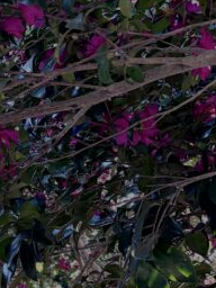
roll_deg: +2.2
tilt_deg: +25.9
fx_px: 865
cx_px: -168
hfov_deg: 12.9
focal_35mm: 104
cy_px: 176
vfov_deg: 18.9
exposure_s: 1/173
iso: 125
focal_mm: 5.96
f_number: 1.6
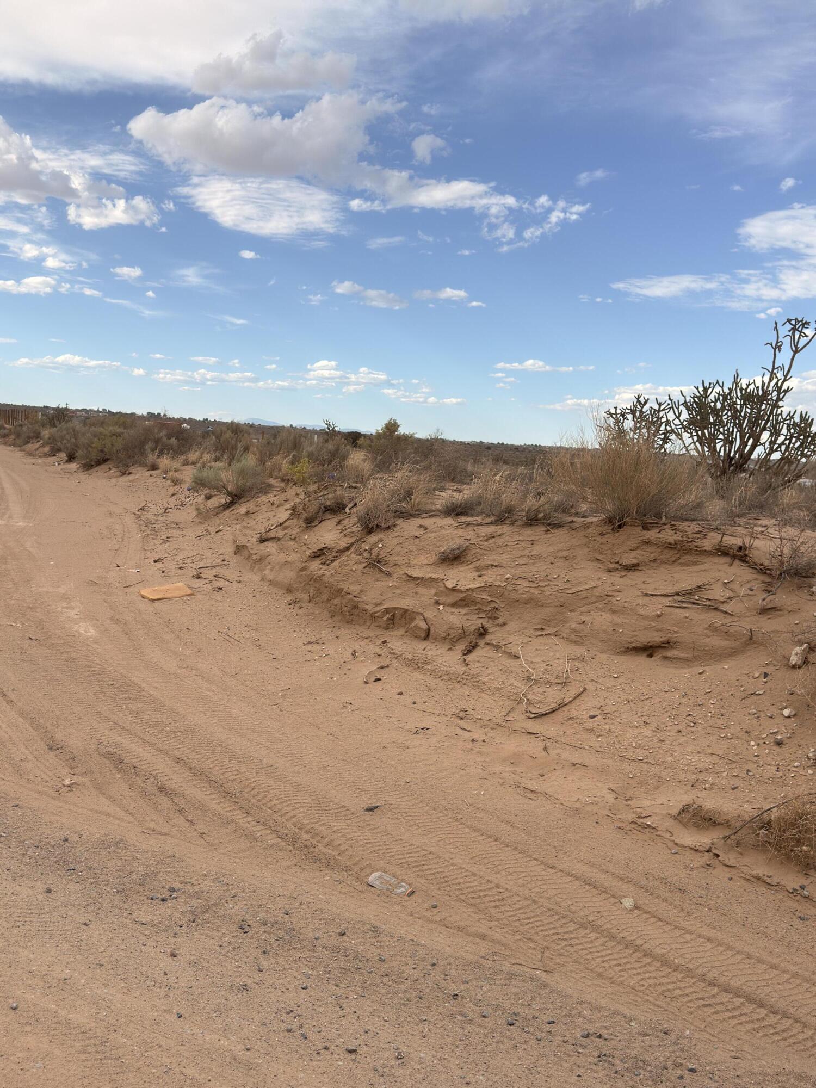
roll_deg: -2.7
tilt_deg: -2.8
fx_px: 1100
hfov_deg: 40.7
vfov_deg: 52.6
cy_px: 544
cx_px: 408
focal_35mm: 35
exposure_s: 1/2660
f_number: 1.78
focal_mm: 6.76
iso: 64
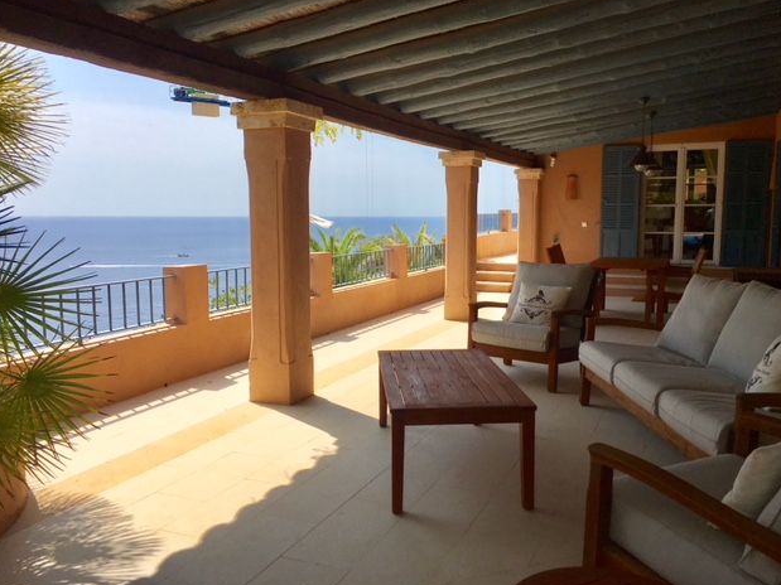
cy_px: 289
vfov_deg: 46.8
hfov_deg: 60.0
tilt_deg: -5.5
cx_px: 399
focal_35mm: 30
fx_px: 677
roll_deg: +0.4
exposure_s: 1/3205
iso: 25
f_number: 2.2
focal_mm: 4.15
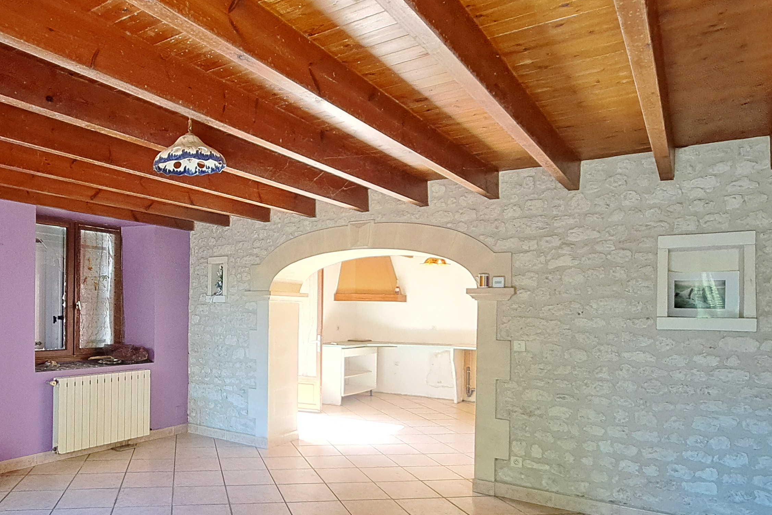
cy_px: 316
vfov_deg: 52.7
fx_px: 515
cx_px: 252
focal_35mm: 24
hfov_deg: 71.4
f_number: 2.2
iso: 160
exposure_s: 1/50
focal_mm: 1.74
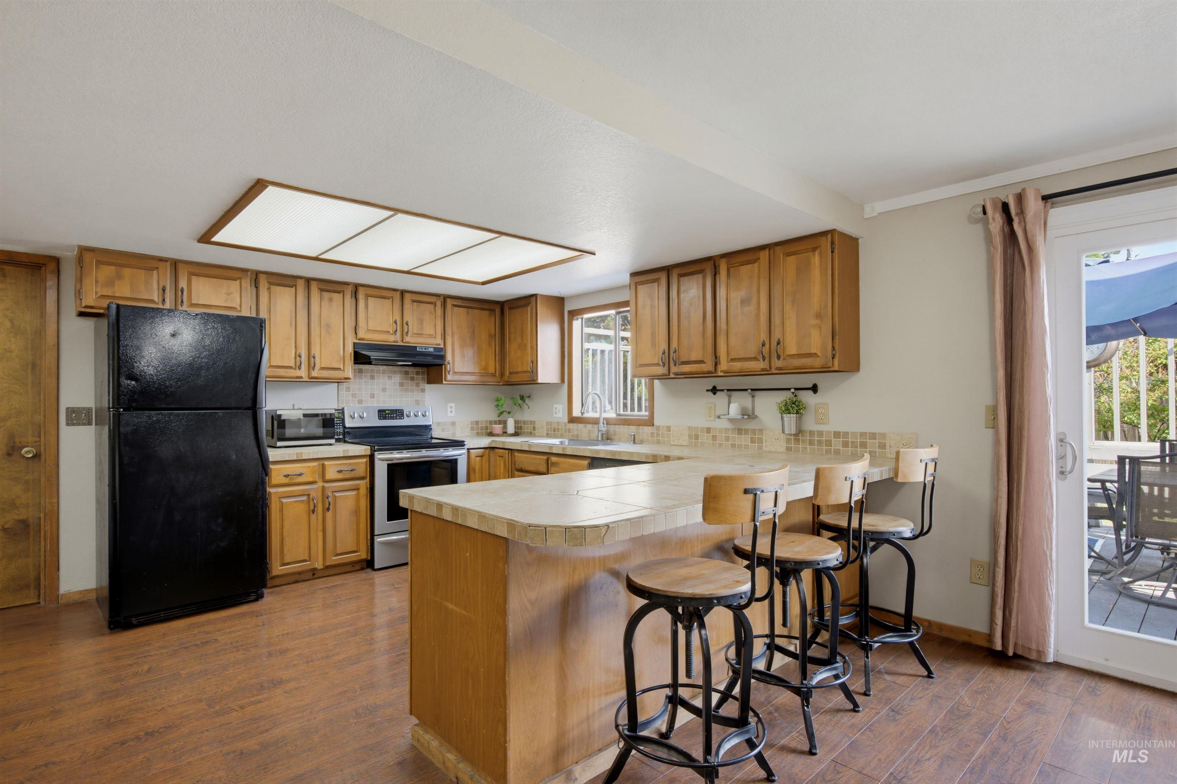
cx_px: 588
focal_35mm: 18
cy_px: 392
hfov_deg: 90.0
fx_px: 588
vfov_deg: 67.4
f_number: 11
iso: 400
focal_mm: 18
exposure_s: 1/3.33
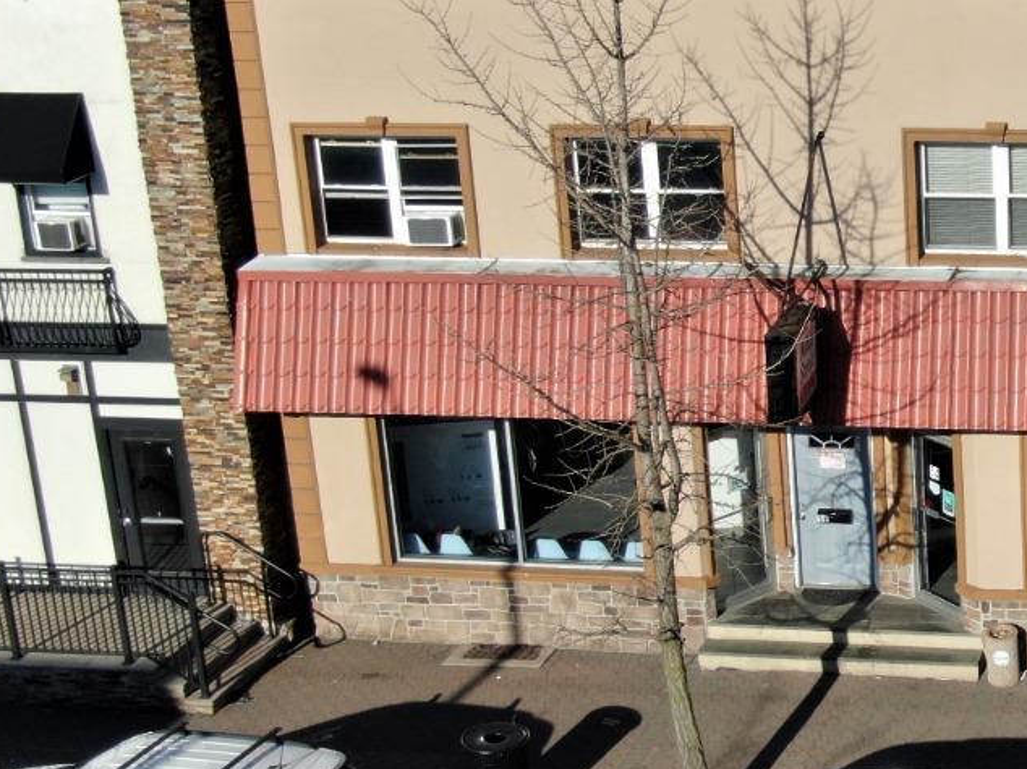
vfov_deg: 20.7
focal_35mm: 71
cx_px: 1093
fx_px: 2106
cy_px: 365
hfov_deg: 25.6
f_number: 3.1
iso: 100
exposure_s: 1/1250
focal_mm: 5.22
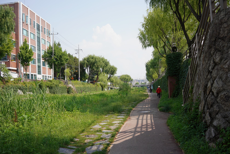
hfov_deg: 54.4
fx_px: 224
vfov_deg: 37.9
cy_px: 77
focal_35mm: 35
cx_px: 115
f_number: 10
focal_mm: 35
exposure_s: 1/100
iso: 100
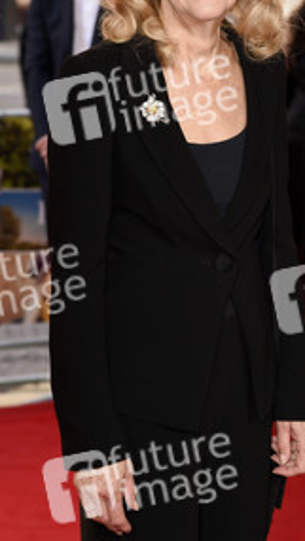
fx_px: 2213
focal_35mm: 154
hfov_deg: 7.9
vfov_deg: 13.9
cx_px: 196
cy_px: 195
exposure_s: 1/250
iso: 800
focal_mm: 105
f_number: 6.3
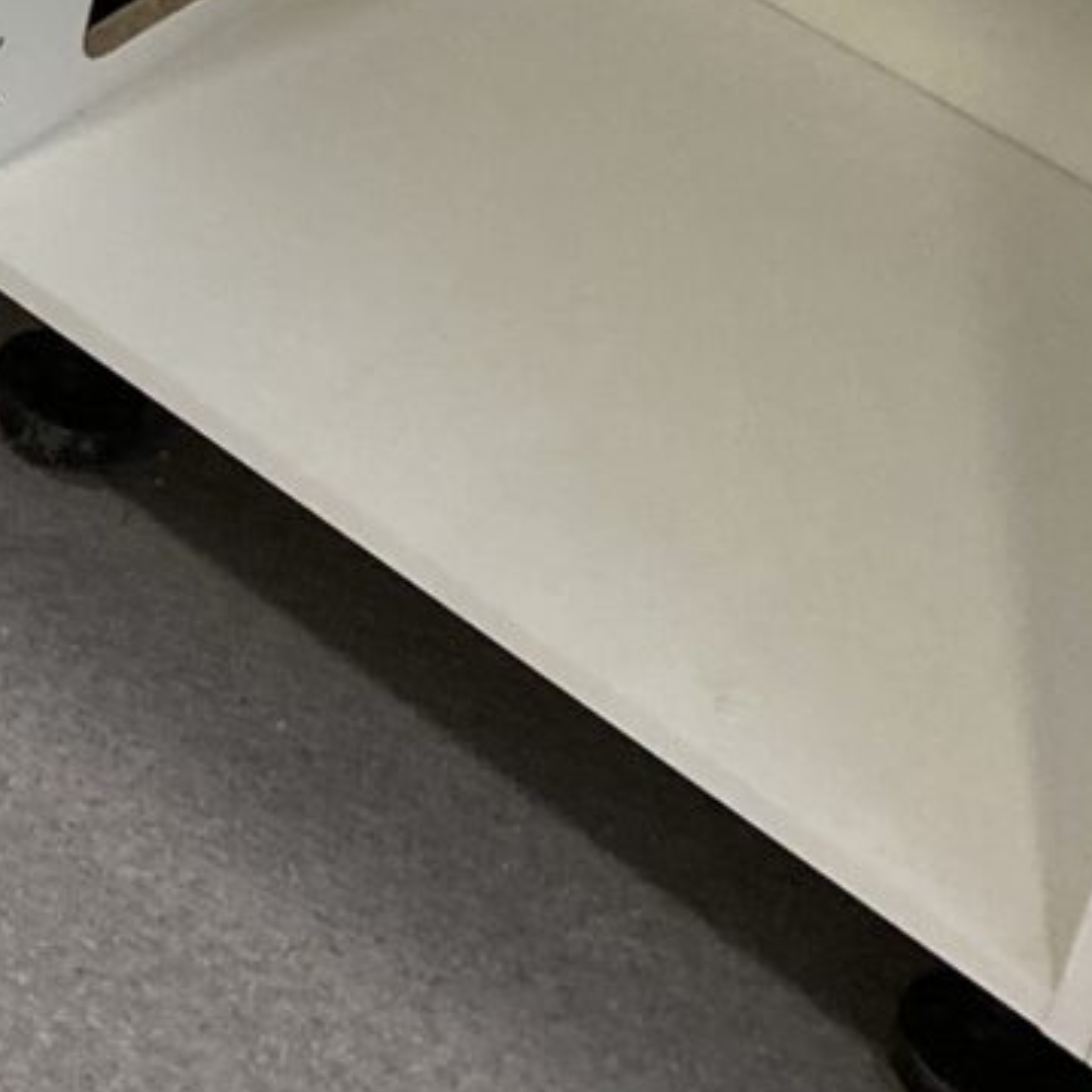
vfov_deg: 12.6
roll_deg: -2.3
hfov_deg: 12.1
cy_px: -1010
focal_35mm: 123
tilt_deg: -26.5
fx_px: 4390
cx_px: -1305
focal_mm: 4.25
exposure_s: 1/100
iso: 100
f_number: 1.8
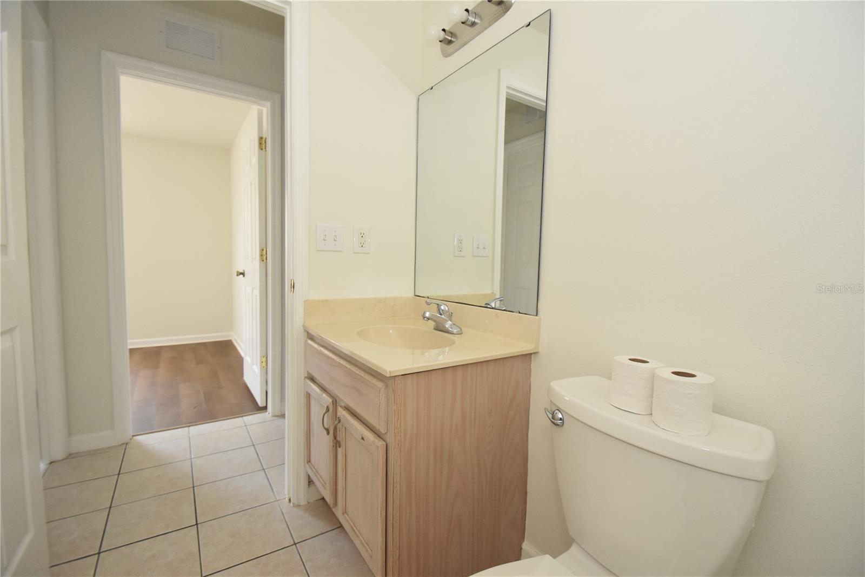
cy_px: 288
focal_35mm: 15
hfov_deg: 100.4
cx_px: 432
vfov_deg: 77.3
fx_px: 360
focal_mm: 10
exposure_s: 1/60
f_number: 4
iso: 2000
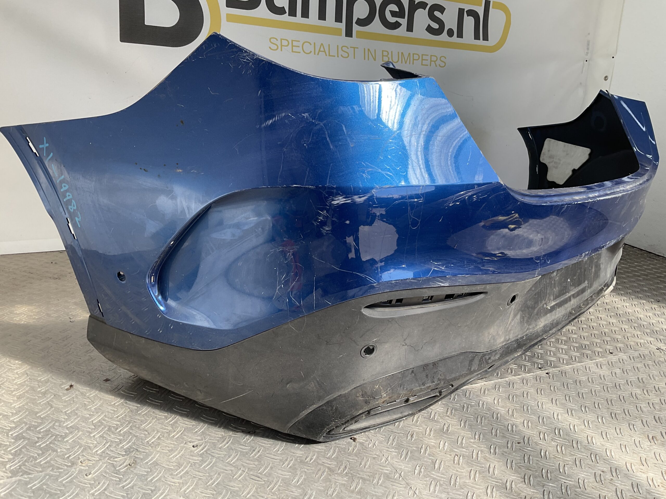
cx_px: 333
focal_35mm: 29
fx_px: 558
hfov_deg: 61.7
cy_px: 250
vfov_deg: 48.2
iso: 16
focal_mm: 3
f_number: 1.8
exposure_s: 1/289
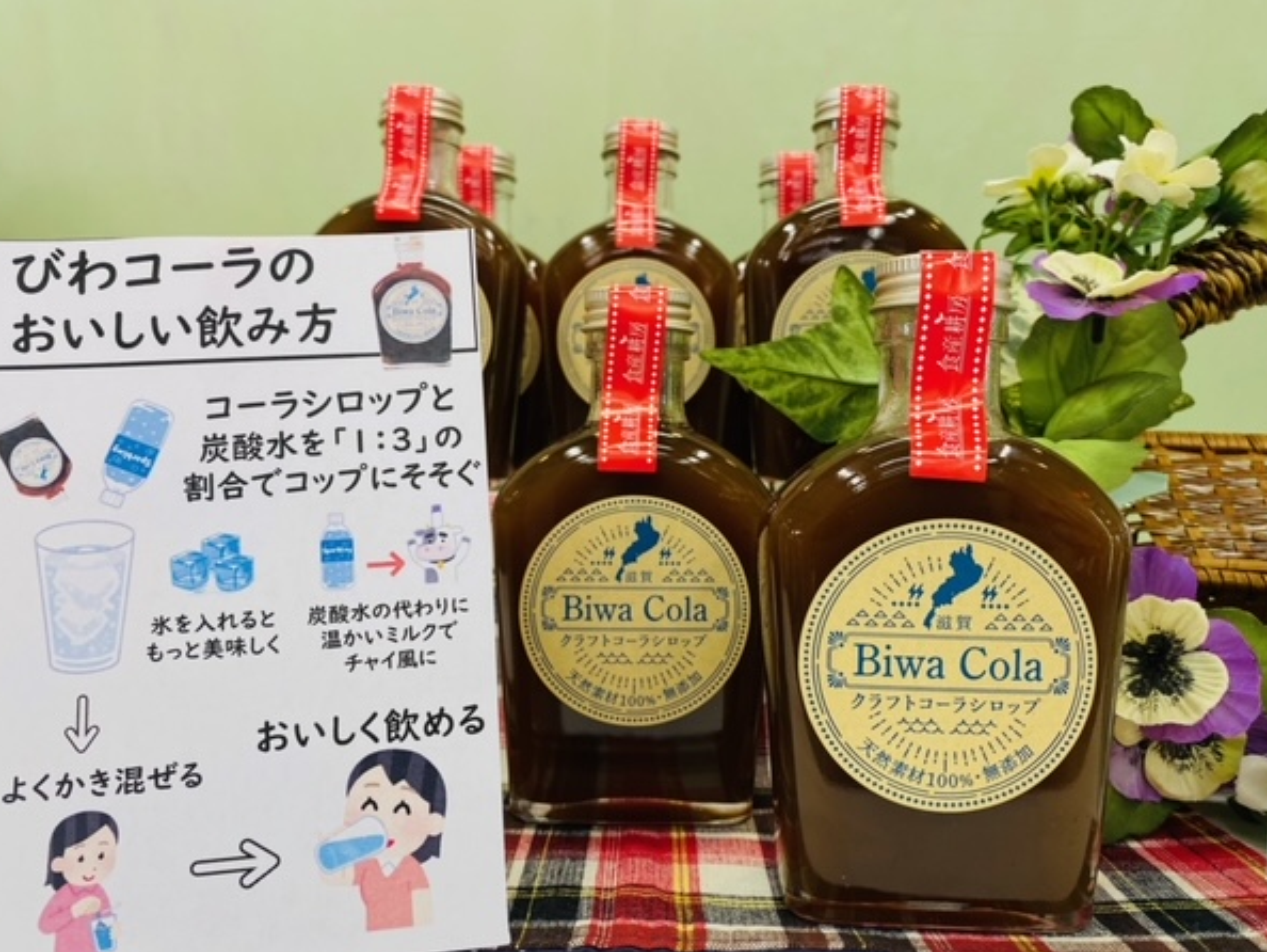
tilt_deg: -4.0
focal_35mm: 28
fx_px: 1025
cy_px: 508
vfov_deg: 49.7
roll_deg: -0.8
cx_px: 651
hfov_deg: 63.4
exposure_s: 1/120
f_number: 1.8
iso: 80
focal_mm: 4.25
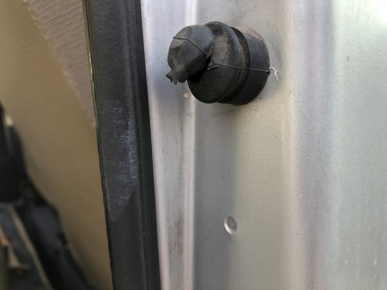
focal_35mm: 28
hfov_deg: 63.4
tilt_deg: -7.0
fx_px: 313
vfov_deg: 49.7
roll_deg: +1.1
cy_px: 145
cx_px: 194
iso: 40
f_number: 1.8
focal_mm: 3.99
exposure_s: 1/120
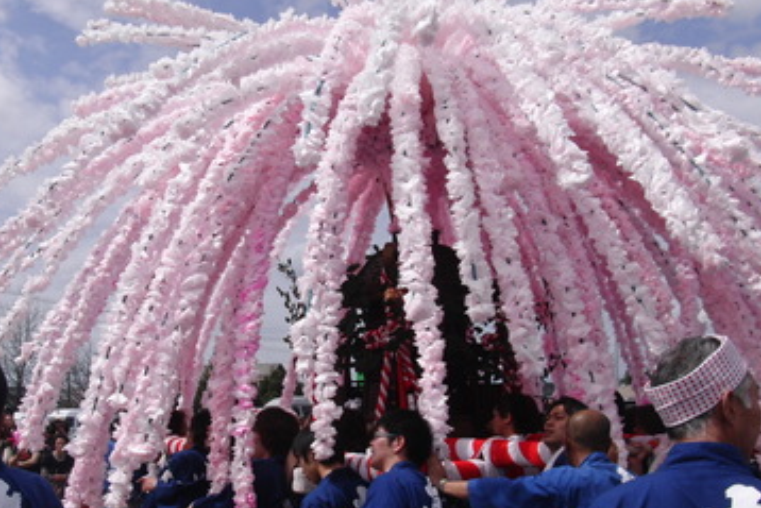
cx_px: 359
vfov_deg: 31.1
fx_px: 909
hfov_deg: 45.4
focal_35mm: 43
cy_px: 315
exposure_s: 1/500
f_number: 8.5
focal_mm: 6.42
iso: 100
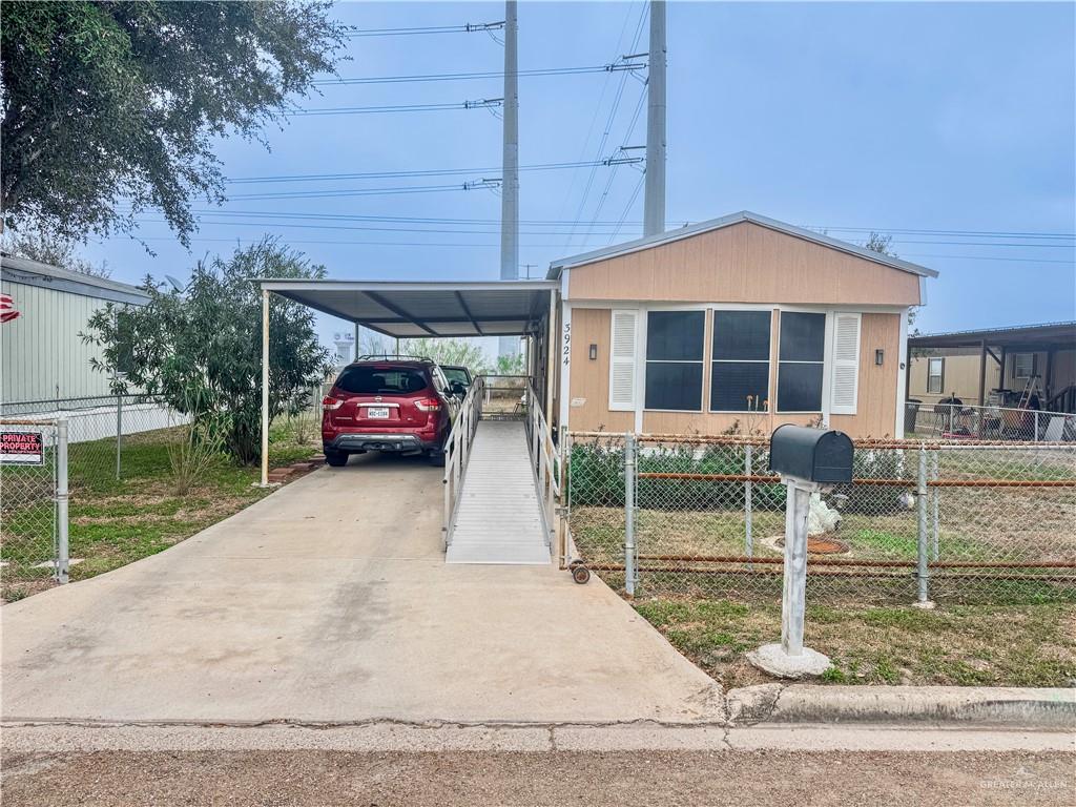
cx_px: 538
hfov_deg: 71.6
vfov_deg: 56.8
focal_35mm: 24
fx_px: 746
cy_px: 404
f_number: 1.8
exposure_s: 1/800
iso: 80
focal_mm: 6.76
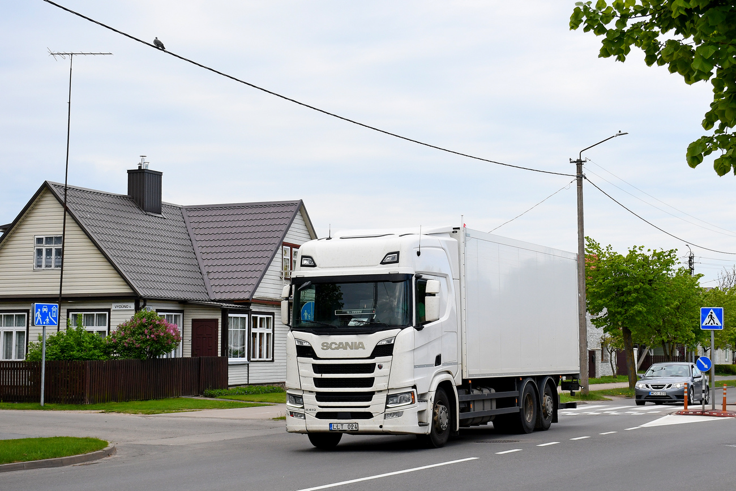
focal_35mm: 51
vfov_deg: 26.5
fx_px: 1043
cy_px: 246
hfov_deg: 38.9
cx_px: 368
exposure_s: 1/640
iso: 400
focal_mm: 34
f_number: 6.3
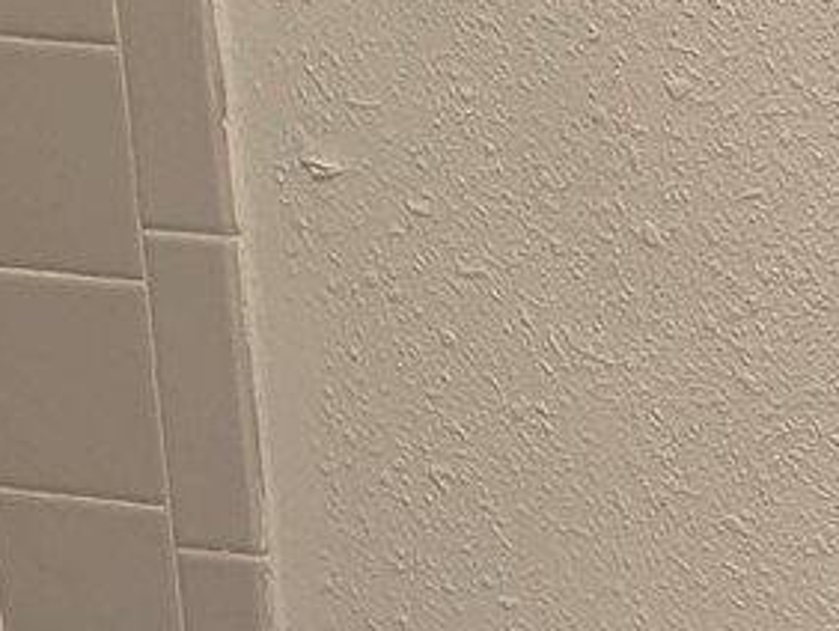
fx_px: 4051
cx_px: 1110
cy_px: 1083
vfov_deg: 8.6
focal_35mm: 167
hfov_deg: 11.5
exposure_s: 1/120
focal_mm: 6.3
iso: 160
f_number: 1.7
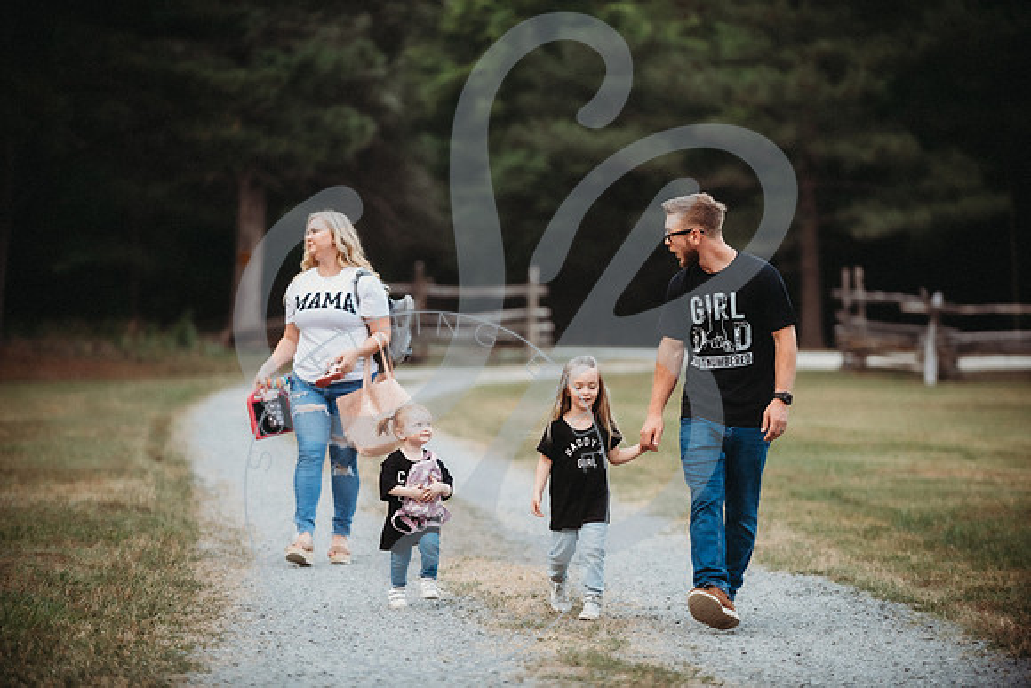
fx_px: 4593
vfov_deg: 8.6
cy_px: 344
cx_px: 516
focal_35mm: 160
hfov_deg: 12.8
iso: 1000
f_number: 2.8
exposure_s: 1/250
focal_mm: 160
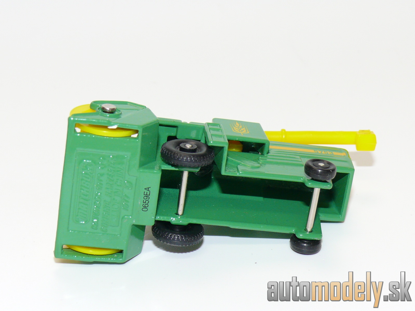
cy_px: 156
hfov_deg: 21.1
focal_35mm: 93
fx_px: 1115
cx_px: 208
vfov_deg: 15.9
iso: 100
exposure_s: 1/30
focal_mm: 12.7
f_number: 4
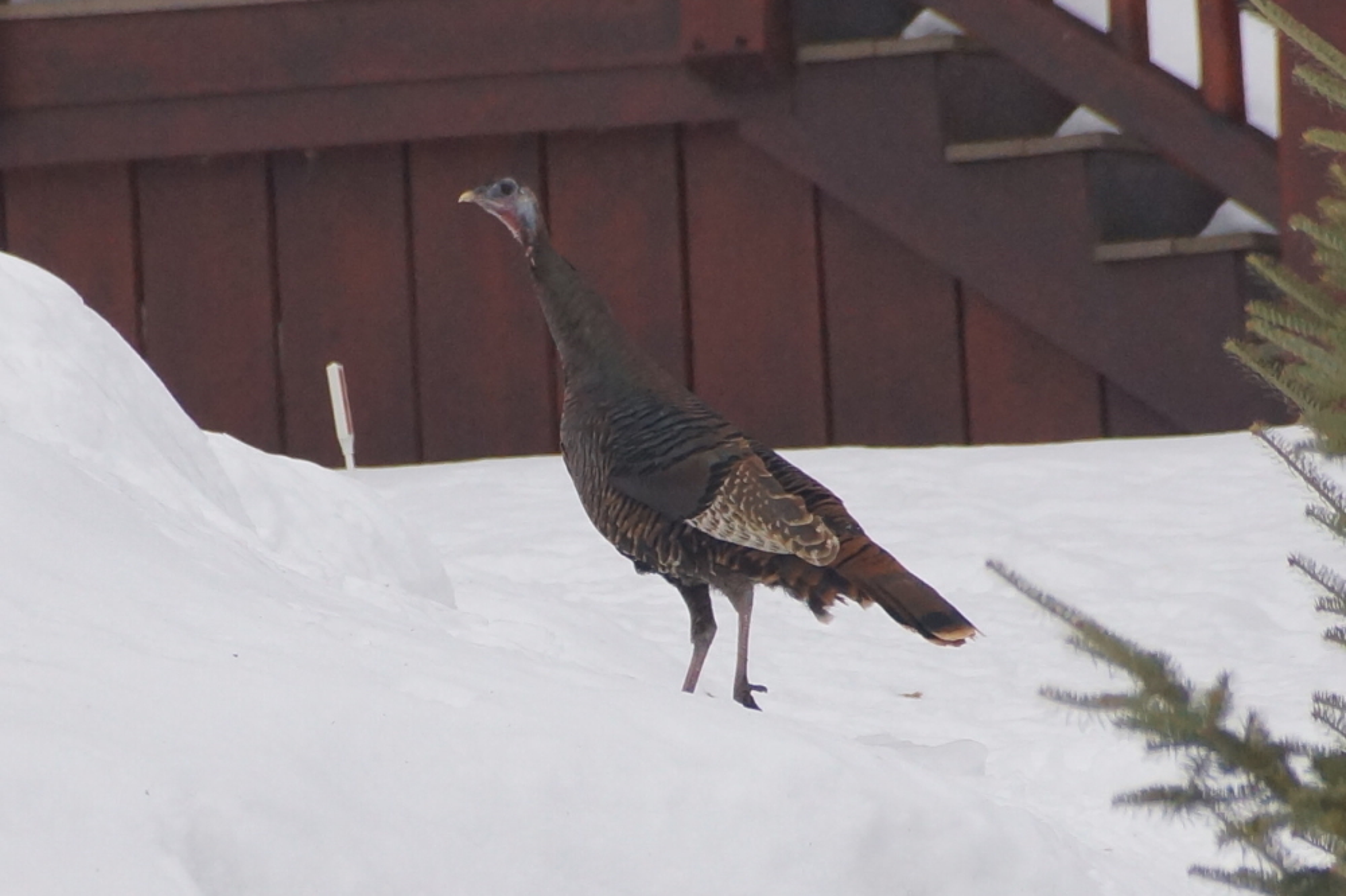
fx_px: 19622
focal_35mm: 525
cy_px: 448
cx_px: 673
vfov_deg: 2.6
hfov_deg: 3.9
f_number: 6.3
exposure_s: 1/400
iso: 500
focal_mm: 250
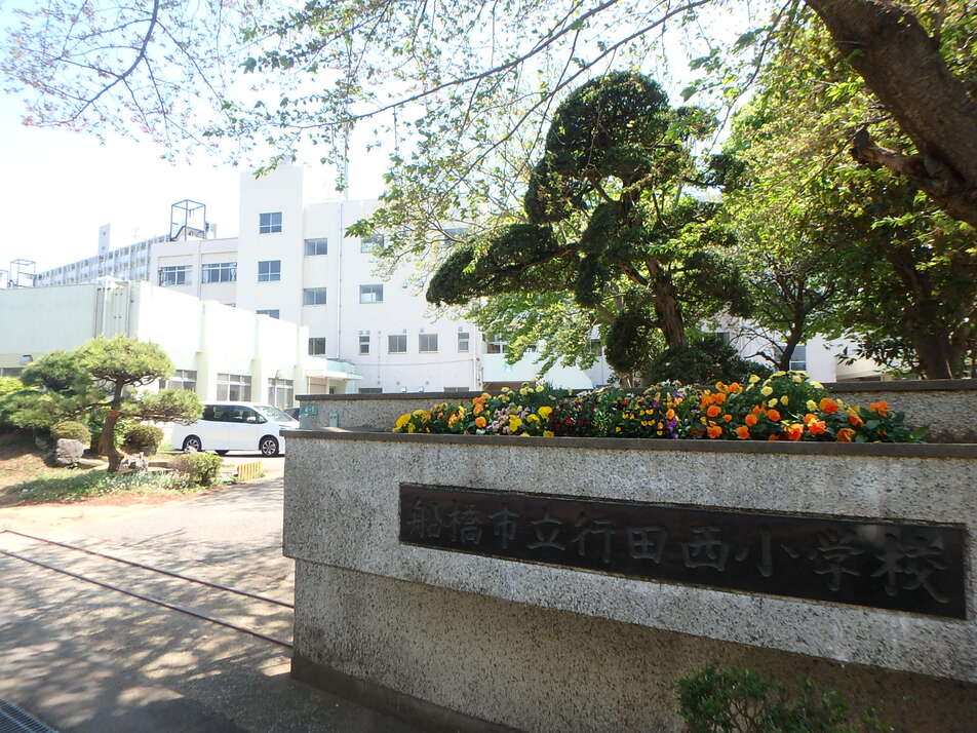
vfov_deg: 63.4
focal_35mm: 21
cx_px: 488
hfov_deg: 79.0
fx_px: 593
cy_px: 366
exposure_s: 1/320
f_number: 3.5
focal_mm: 3.7
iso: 125
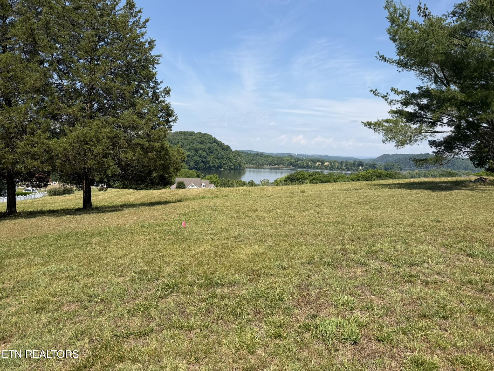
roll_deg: -2.0
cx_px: 247
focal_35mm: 24
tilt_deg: -4.8
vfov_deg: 56.8
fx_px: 343
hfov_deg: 71.6
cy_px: 186
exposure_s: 1/4673
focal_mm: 6.76
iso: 80
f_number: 1.78
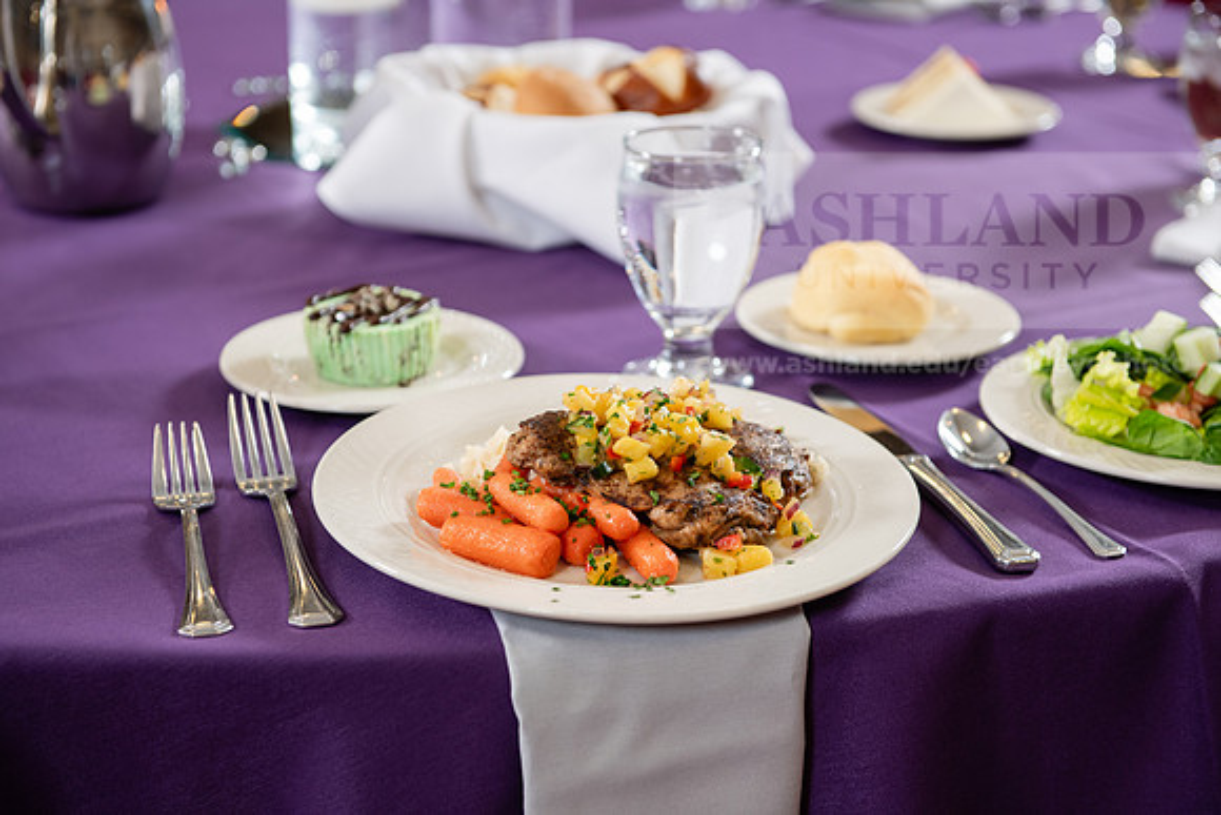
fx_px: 2103
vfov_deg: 21.9
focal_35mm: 62
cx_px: 610
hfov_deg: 32.4
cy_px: 408
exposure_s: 1/160
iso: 400
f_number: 4
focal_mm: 62
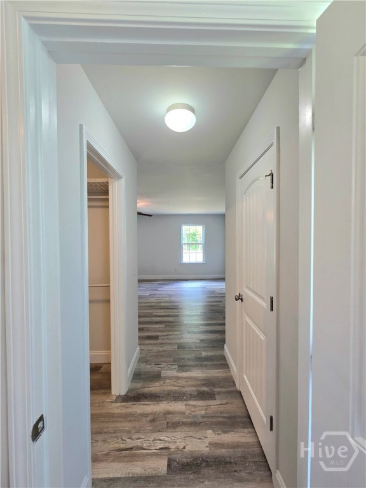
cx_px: 183
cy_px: 244
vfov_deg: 106.2
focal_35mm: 13
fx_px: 183
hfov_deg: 89.9
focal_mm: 2.2
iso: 100
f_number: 2.2
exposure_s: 1/60.2
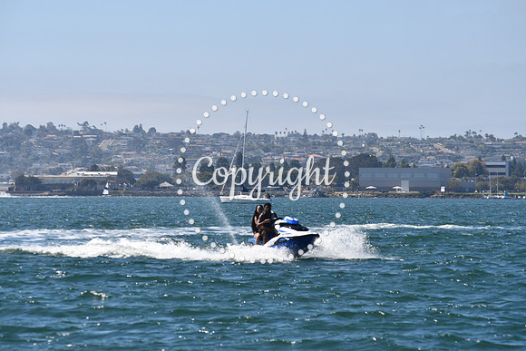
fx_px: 2630
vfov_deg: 7.6
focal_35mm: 180
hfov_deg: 11.4
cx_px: 263
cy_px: 176
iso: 100
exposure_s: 1/400
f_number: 10
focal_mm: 120
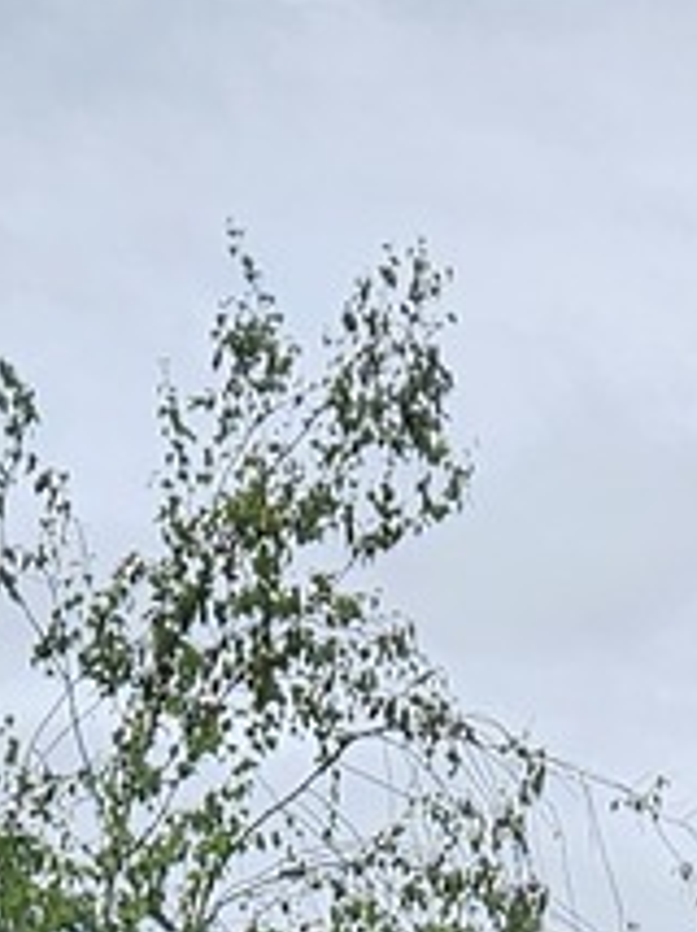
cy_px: 2578
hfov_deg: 8.6
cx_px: 571
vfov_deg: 9.5
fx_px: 4627
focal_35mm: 172
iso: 25
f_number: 1.8
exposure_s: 1/2186
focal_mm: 5.4
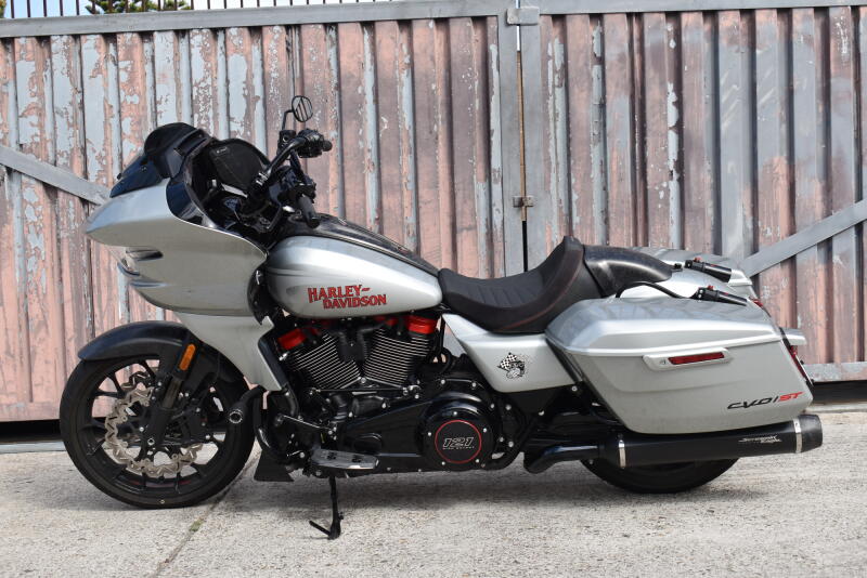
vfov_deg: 26.5
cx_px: 434
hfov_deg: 38.9
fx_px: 1229
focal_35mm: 51
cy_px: 289
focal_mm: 34
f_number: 8
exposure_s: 1/250
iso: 110
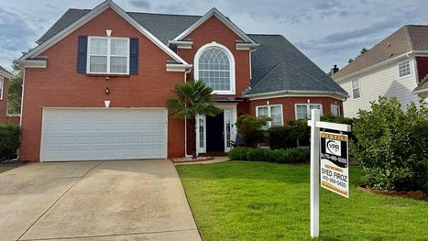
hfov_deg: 67.9
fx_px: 318
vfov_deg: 41.3
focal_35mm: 28
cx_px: 205
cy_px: 97
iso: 80
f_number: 1.78
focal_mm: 6.76
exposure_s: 1/5714
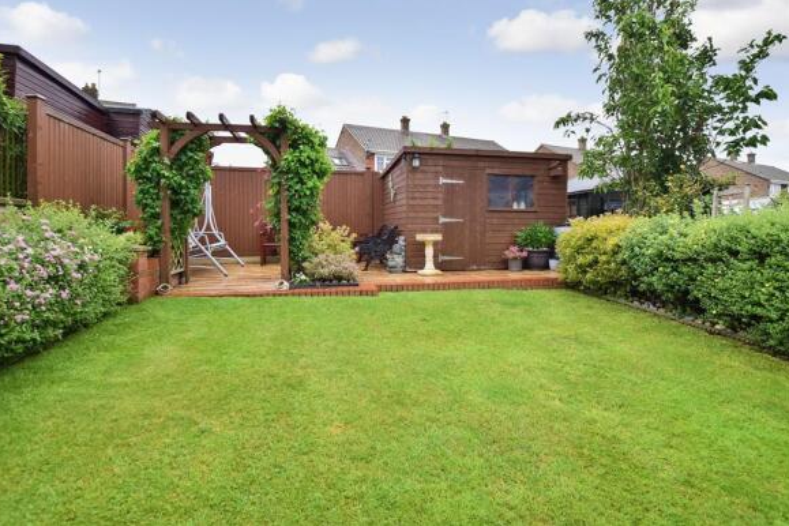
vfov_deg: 70.2
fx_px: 373
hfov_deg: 93.2
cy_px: 230
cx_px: 413
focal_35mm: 17
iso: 320
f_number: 8
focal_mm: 10
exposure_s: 1/200
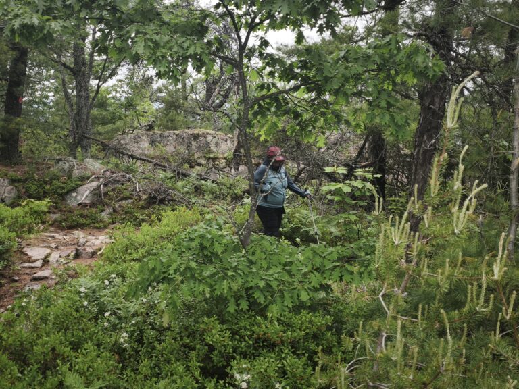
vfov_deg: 31.5
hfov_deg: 41.2
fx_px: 690
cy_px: 194
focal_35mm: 46
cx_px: 260
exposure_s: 1/448
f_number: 1.62
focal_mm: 6.45
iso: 50
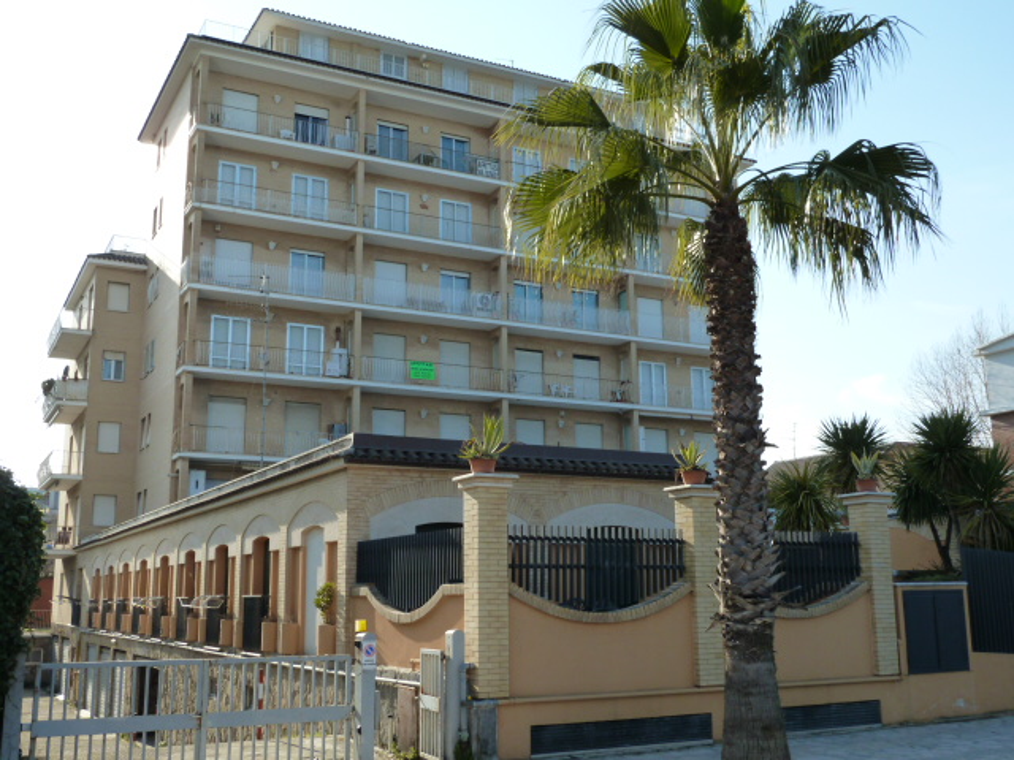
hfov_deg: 50.1
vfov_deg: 38.7
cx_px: 507
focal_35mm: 37
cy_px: 380
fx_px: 1084
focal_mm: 6.1
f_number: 4
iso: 125
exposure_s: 1/400
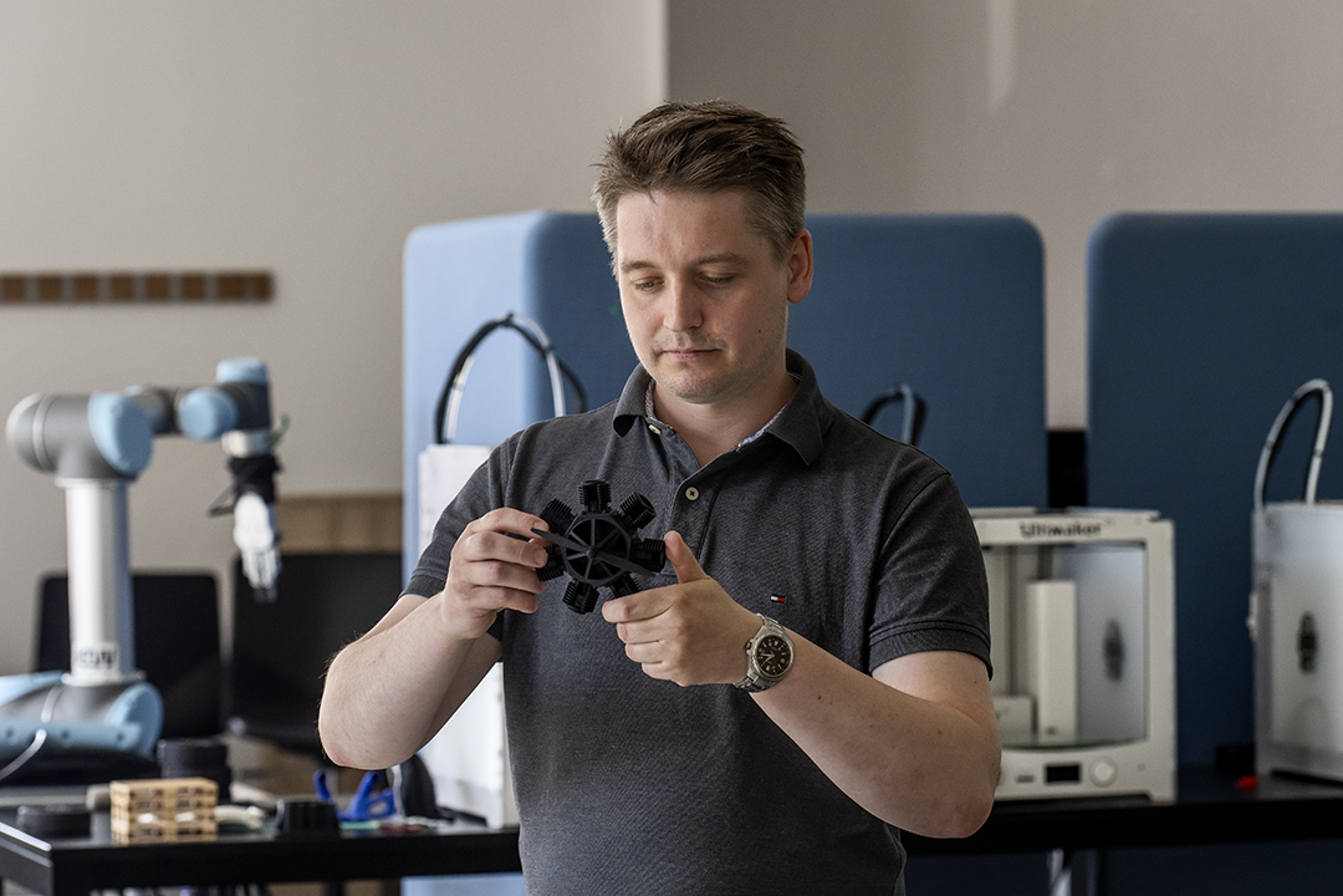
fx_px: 4327
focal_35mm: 116
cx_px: 672
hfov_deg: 17.6
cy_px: 448
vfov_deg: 11.8
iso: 1600
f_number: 5
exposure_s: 1/250
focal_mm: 116
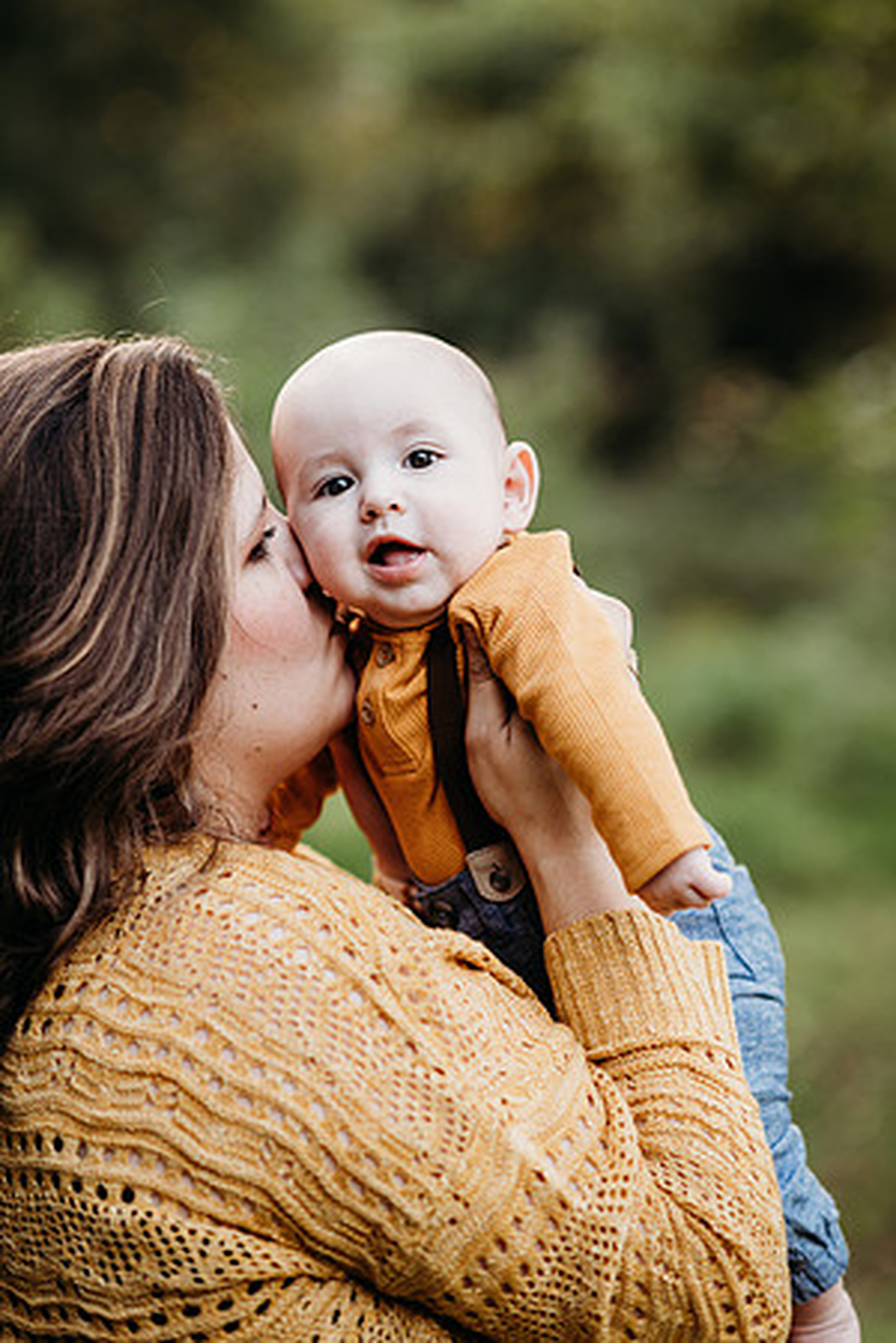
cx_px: 448
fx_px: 3173
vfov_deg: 23.9
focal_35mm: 85
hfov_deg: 16.1
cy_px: 672
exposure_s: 1/200
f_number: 2.2
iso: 320
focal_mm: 85
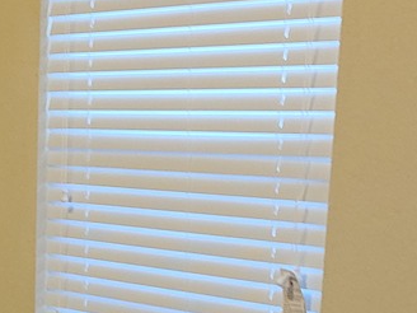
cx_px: -144
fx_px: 1373
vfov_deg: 12.5
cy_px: 419
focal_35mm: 114
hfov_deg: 16.2
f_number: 1.8
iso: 125
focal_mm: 5.4
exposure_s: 1/20
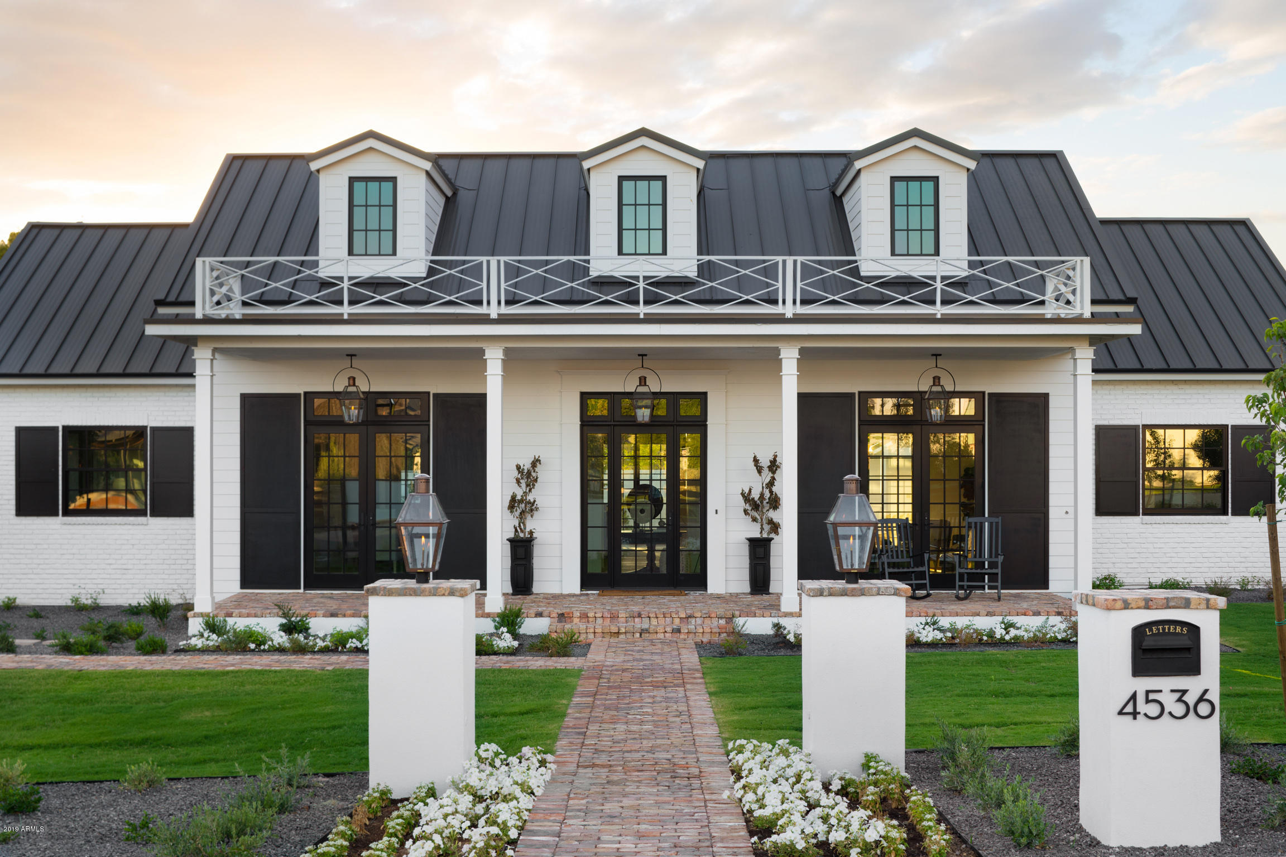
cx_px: 643
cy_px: 428
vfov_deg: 29.9
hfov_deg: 43.6
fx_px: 1607
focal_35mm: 45
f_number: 11
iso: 200
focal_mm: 45
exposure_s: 1/25
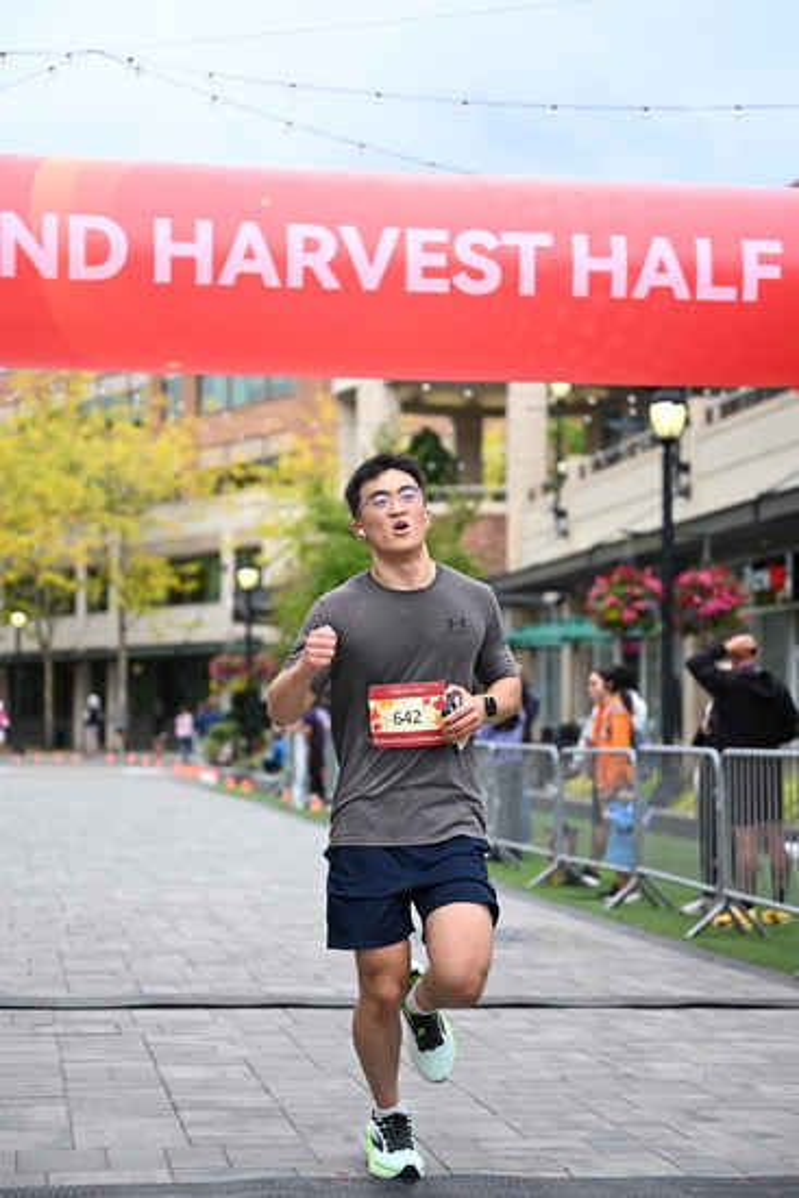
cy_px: 599
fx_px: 2329
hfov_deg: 19.5
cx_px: 400
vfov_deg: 28.8
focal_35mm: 70
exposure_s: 1/2000
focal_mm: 70
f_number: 2.8
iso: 640
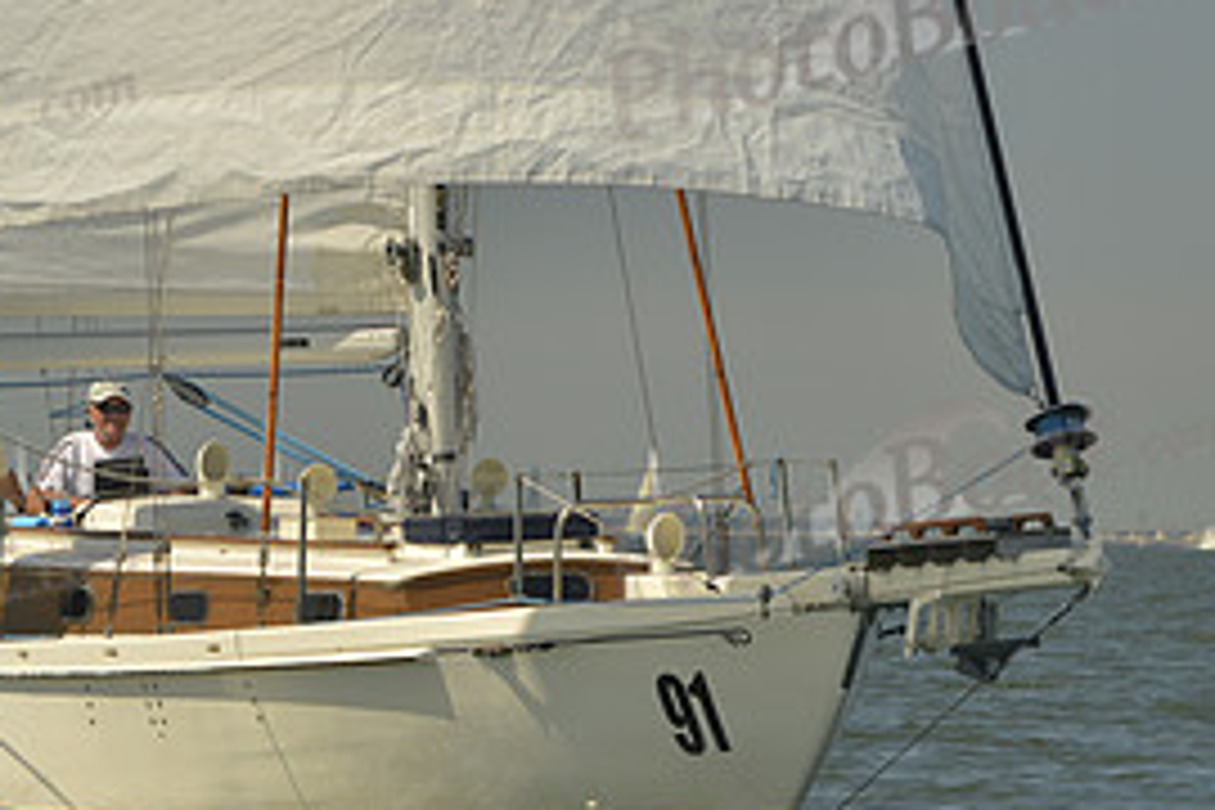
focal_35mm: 301
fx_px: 10158
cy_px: 322
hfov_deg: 6.8
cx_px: 374
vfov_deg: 4.6
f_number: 5.6
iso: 200
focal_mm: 140
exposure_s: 1/1000
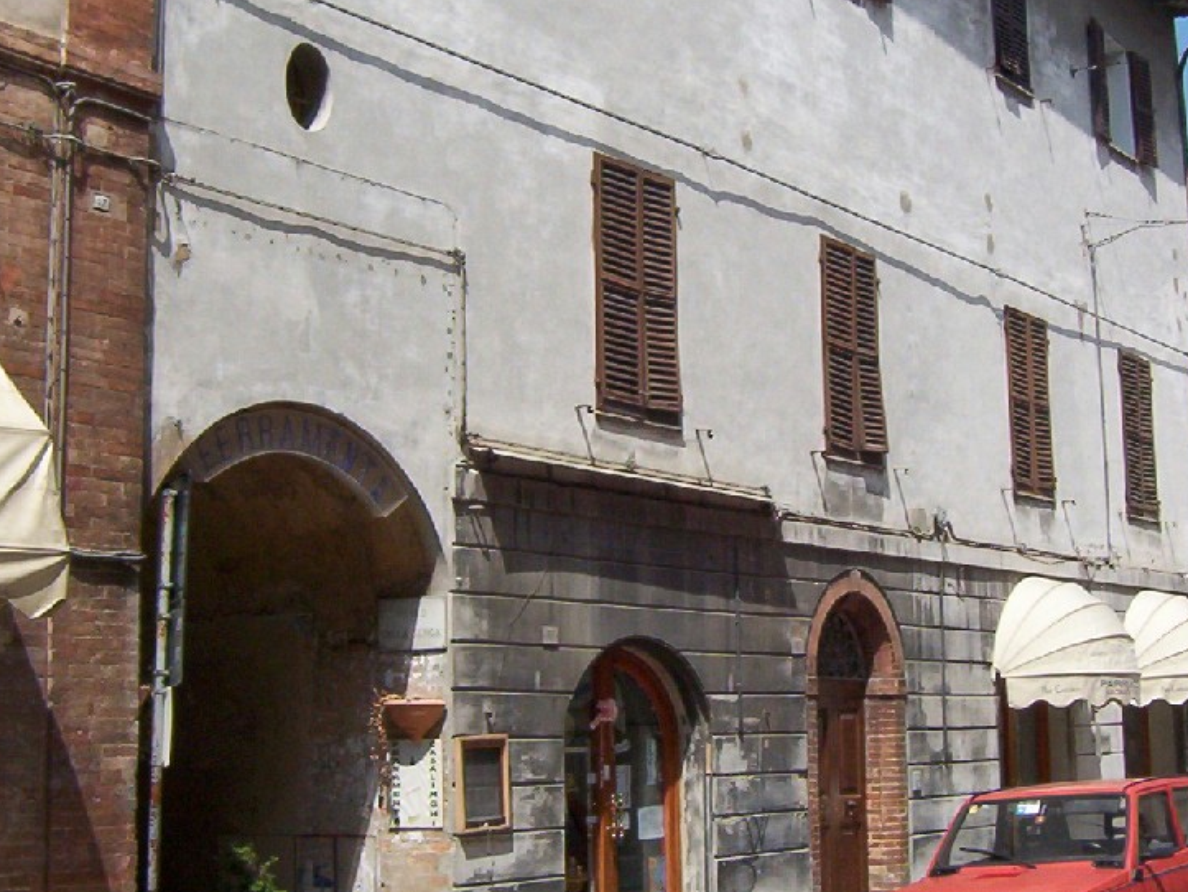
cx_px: 680
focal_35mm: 59
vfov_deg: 24.8
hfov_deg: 32.6
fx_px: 2026
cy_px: 383
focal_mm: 5.54
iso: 100
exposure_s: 1/861
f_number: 5.24
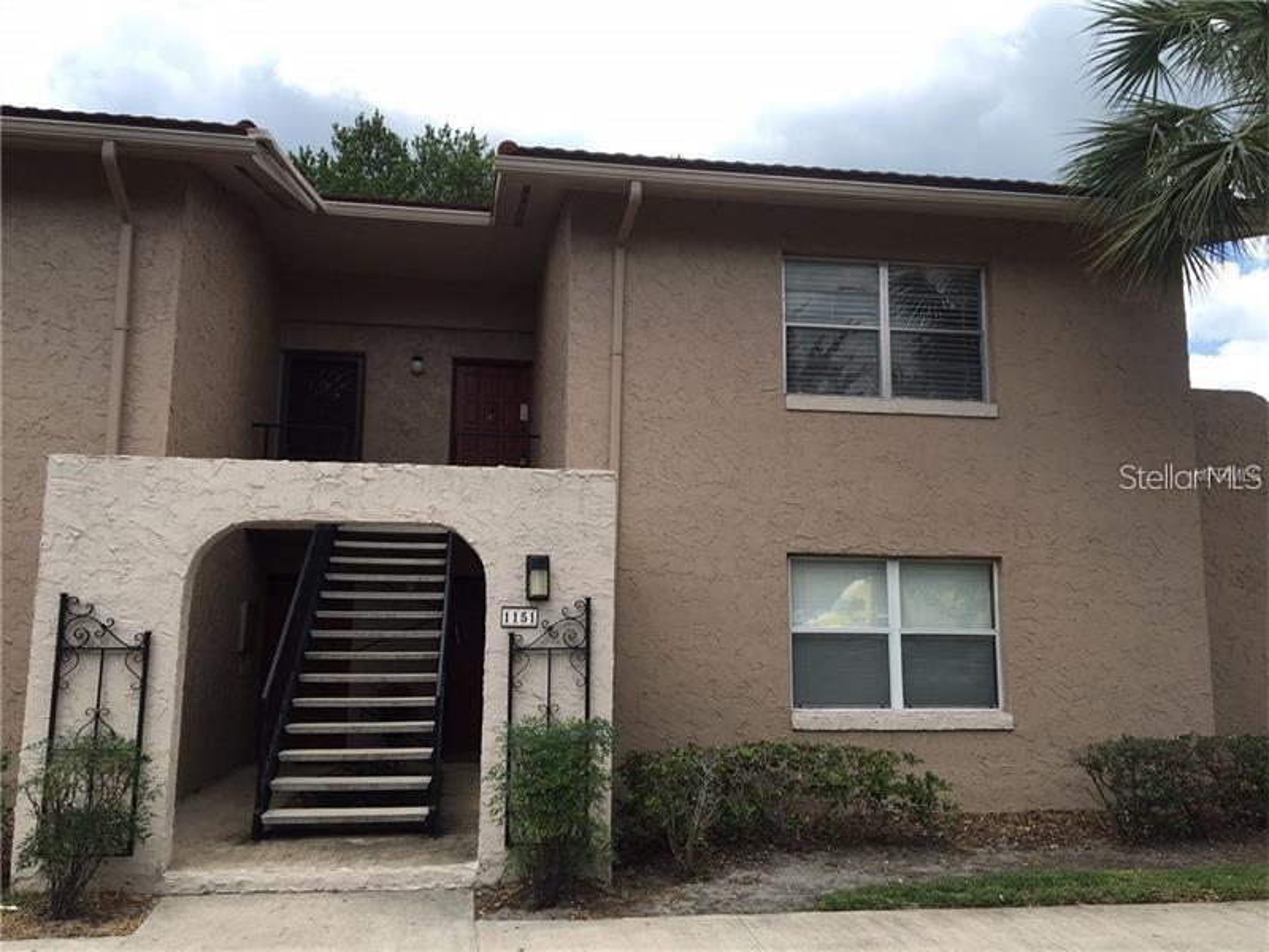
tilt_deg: +9.2
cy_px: 476
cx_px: 634
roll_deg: +0.4
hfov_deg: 61.7
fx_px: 1063
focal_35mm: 29
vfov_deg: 48.2
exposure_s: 1/827
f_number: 2.2
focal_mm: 4.15
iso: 25
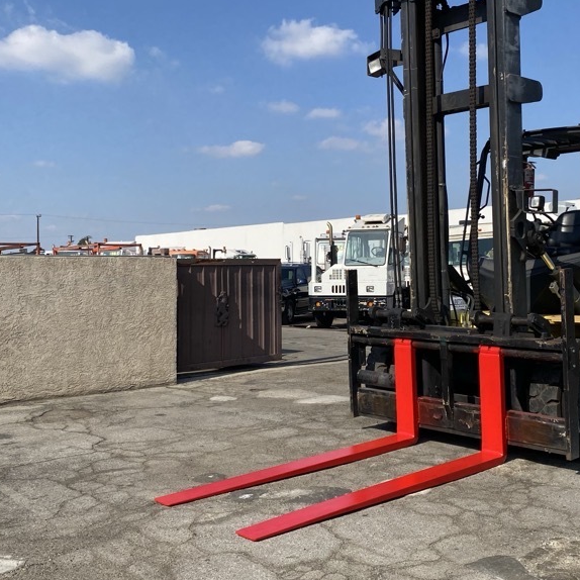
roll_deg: -0.7
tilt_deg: -0.3
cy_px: 272
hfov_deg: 40.6
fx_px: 777
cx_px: 365
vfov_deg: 40.9
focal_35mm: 41
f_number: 1.8
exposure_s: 1/3497
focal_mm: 4.25
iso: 32
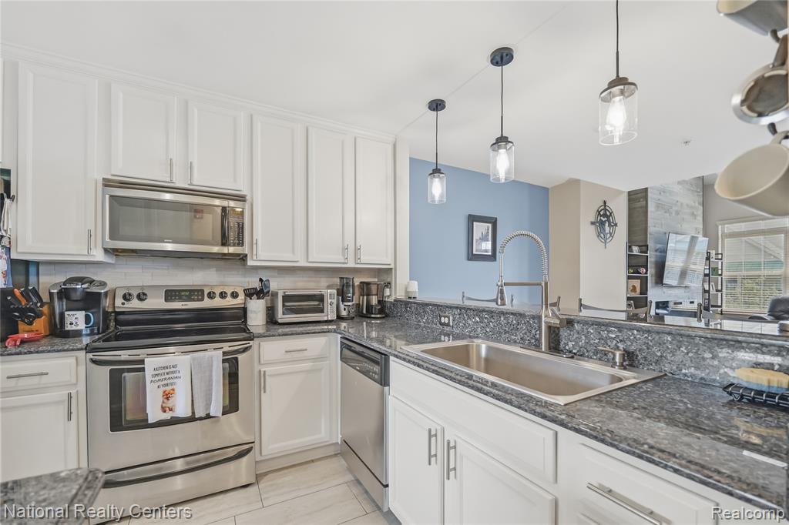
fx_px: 307
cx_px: 394
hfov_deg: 104.3
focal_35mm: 14
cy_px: 262
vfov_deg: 81.2
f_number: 4
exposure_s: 1/60
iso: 800
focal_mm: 14
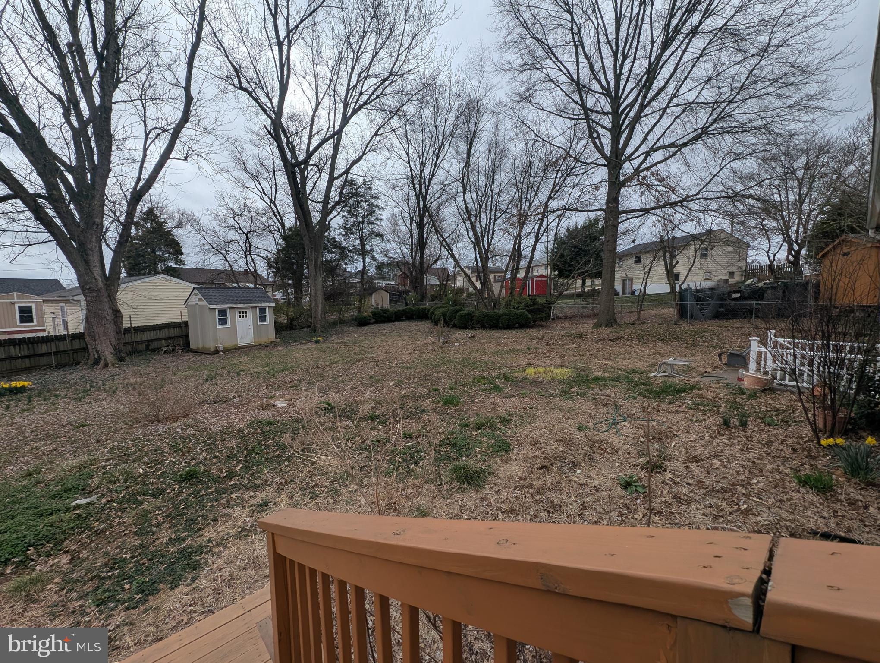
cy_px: 332
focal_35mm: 13
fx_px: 331
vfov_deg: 90.1
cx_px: 440
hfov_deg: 106.1
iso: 46
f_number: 2.2
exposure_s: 1/481
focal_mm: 1.95
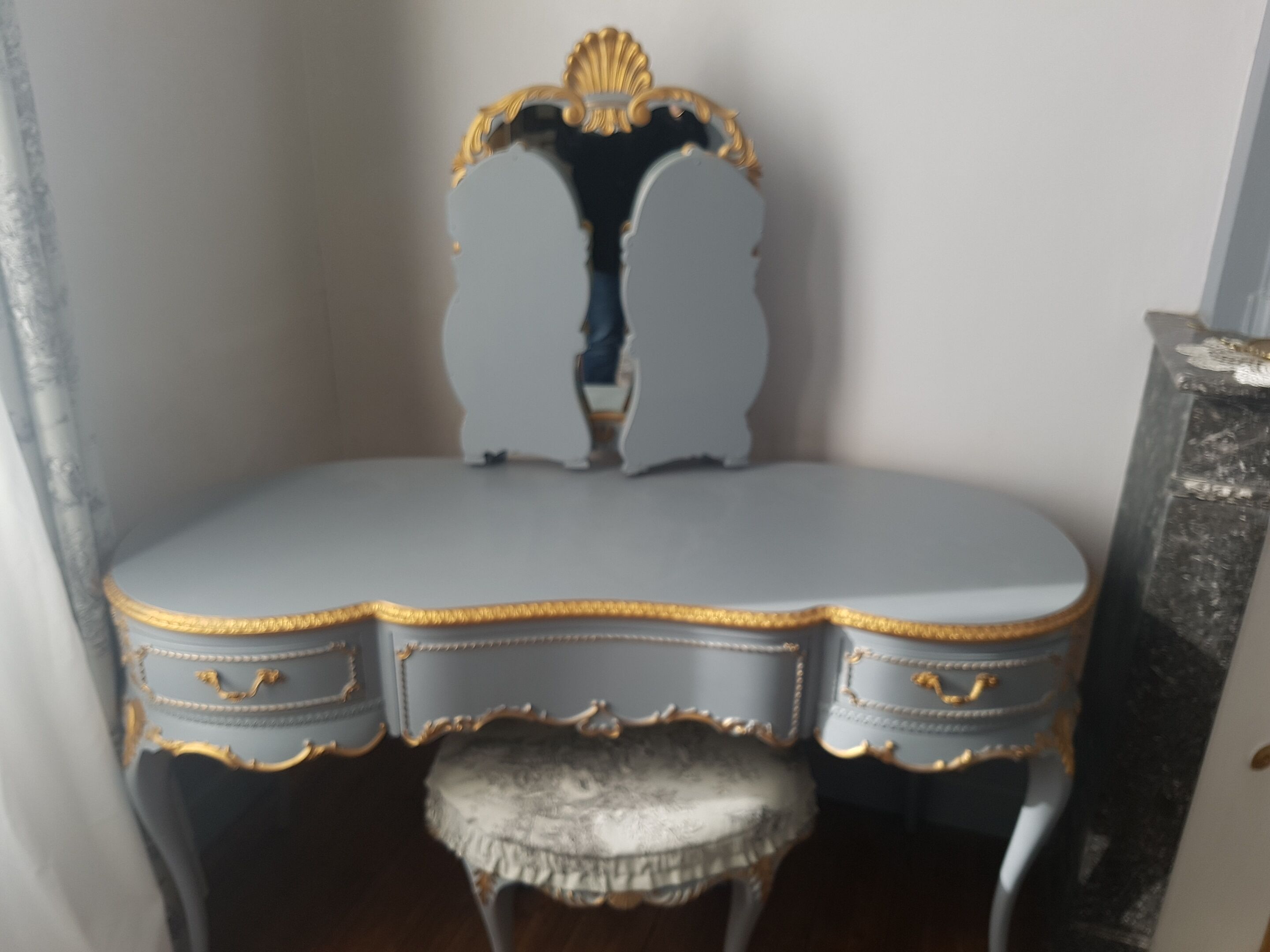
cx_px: 635
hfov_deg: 67.3
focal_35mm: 26
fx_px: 954
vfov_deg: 53.1
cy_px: 476
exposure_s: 1/112
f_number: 1.7
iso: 50
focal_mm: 4.2
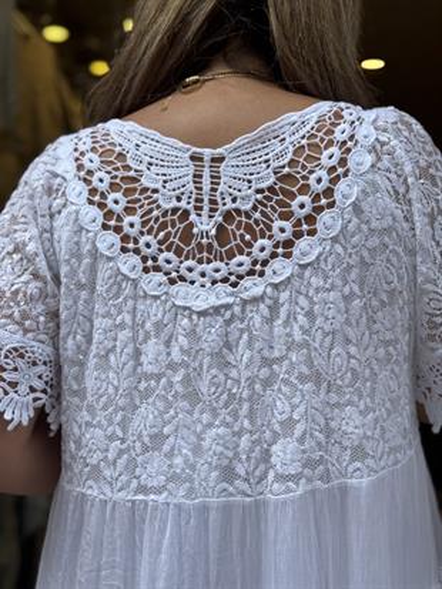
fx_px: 817
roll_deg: -2.0
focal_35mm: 48
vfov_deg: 39.6
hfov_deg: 30.3
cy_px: 294
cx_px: 221
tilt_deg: +2.0
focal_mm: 6.76
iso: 64
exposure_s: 1/1597
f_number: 1.78
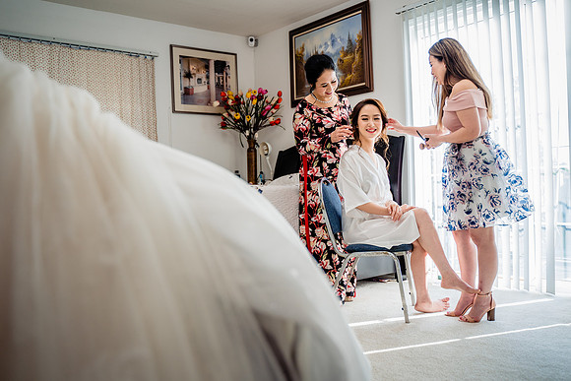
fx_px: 508
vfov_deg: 41.1
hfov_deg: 58.7
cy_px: 190
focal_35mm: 32
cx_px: 286
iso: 250
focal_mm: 32
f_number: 2.8
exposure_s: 1/200
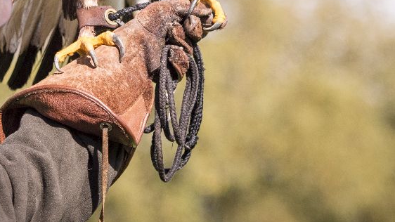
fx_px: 3498
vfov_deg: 3.6
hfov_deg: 6.5
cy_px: -109
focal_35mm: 334
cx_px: 138
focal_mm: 112
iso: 1000
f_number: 2.8
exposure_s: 1/8000
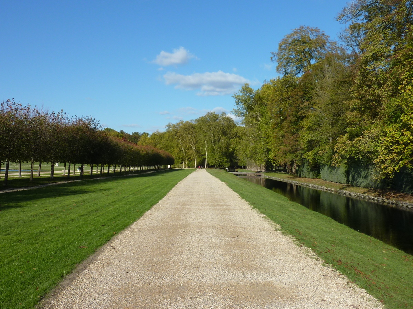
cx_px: 206
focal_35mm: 33
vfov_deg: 42.9
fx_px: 394
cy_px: 154
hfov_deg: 55.4
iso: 80
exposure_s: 1/400
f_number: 5
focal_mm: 4.1
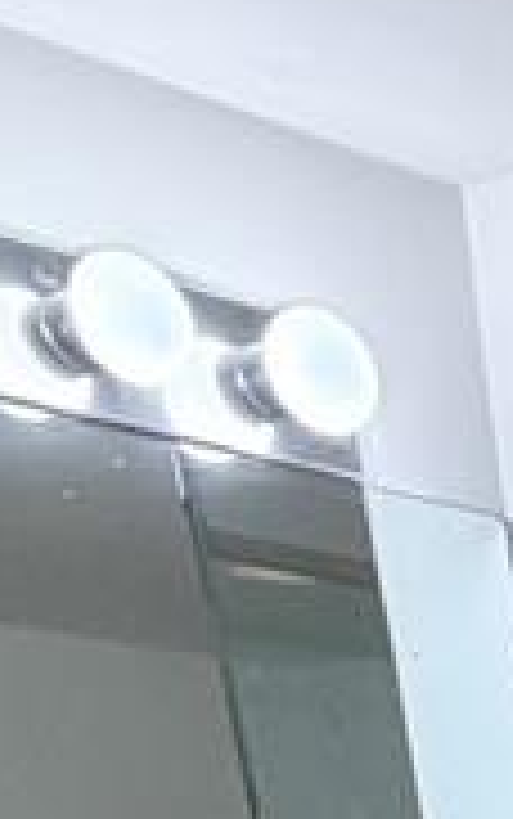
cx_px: 1548
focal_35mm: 98
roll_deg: -0.8
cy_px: 2128
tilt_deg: -26.2
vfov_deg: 13.3
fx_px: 2189
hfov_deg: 10.0
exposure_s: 1/120
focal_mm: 2.22
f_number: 2.2
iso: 200
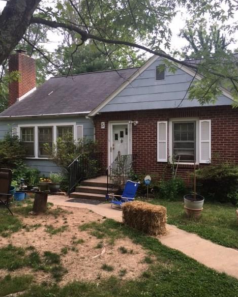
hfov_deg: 47.2
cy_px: 150
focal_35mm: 31
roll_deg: +0.6
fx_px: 273
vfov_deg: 57.1
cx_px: 122
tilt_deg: +0.8
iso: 25
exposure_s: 1/220
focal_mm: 4.15
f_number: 2.2
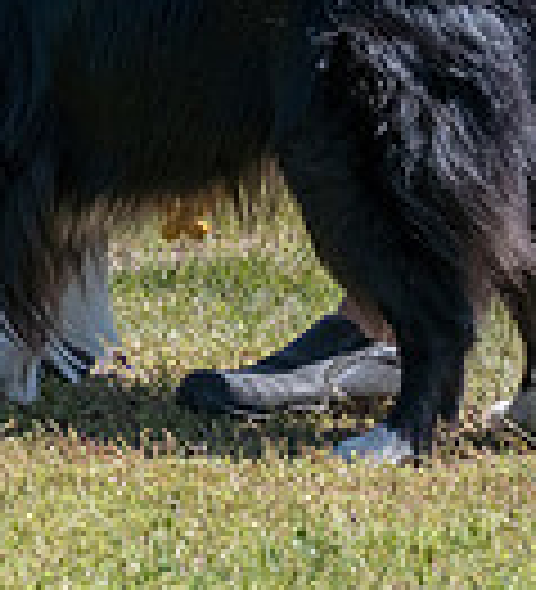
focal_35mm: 685
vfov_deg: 2.7
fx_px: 12620
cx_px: 49
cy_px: -338
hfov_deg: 2.4
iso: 800
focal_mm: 133
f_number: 7.1
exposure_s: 1/1600
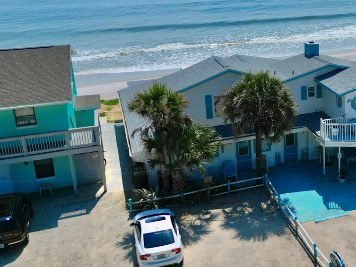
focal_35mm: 51
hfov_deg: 35.3
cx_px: 321
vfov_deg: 28.6
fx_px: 525
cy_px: 120
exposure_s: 1/8000
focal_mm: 6.72
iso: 110
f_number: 1.7
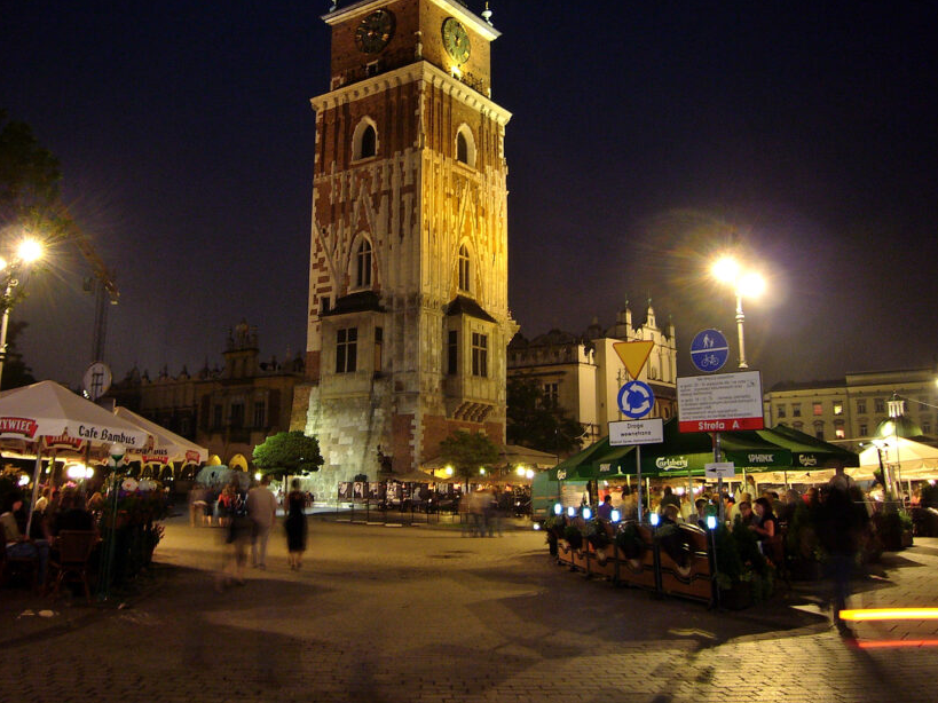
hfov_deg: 52.5
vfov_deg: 40.4
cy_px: 270
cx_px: 405
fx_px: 948
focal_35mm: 35
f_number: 2.8
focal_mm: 4.6
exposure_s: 1.6
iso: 80
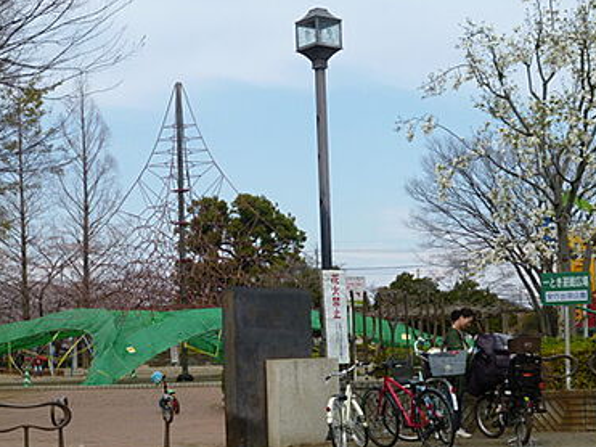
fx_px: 1308
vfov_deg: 19.3
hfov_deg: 25.6
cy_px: 293
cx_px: 222
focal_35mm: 76
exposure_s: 1/500
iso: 80
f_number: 4.5
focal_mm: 8.3
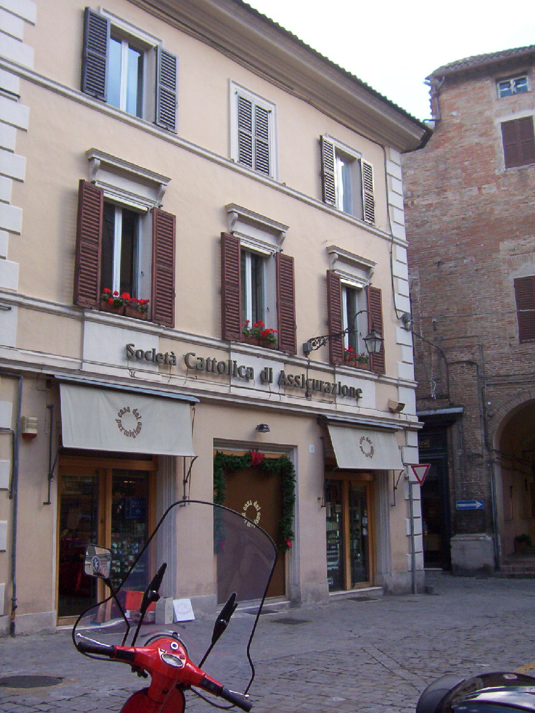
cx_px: 268
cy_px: 356
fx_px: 742
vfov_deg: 51.4
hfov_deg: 39.7
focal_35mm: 36
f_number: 2.76
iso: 100
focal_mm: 5.54
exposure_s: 1/320
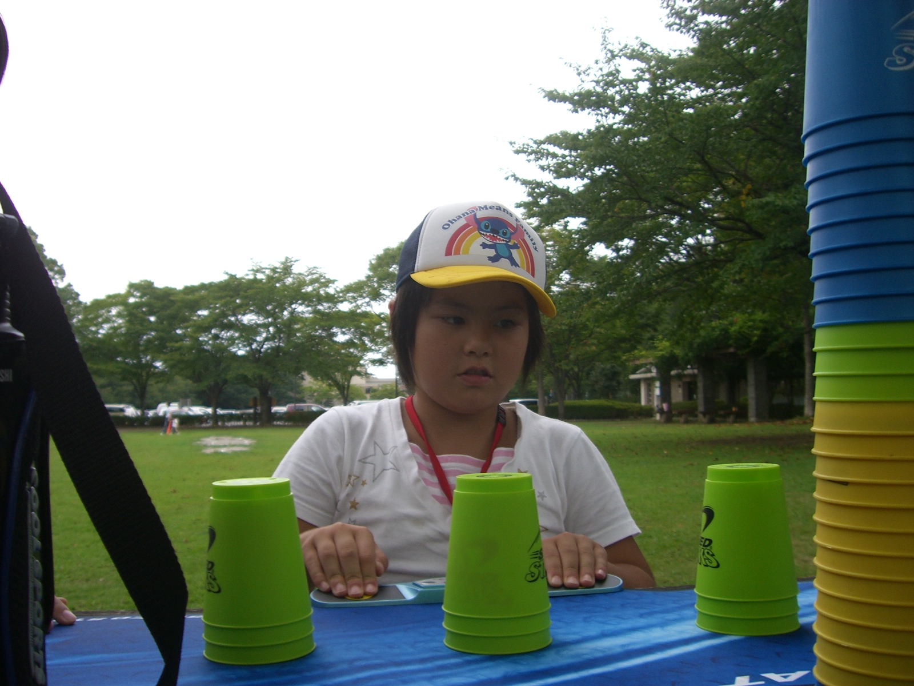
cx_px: 457
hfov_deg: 49.0
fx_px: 1003
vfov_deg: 37.7
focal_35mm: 38
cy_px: 343
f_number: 2.7
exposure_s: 1/200
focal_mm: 6.2
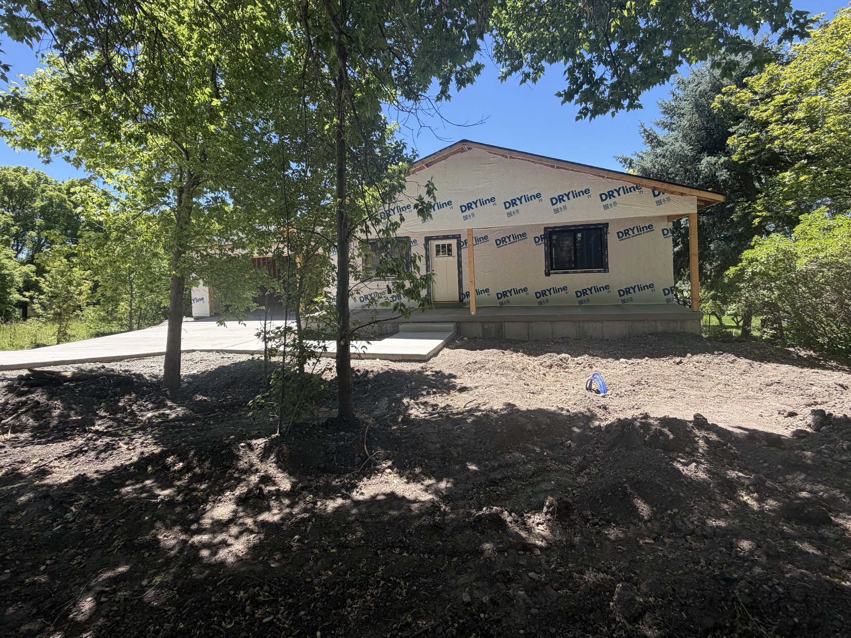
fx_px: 393
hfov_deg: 94.5
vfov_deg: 77.8
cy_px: 279
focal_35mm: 16
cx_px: 440
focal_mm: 2.22
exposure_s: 1/502
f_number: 2.2
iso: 64
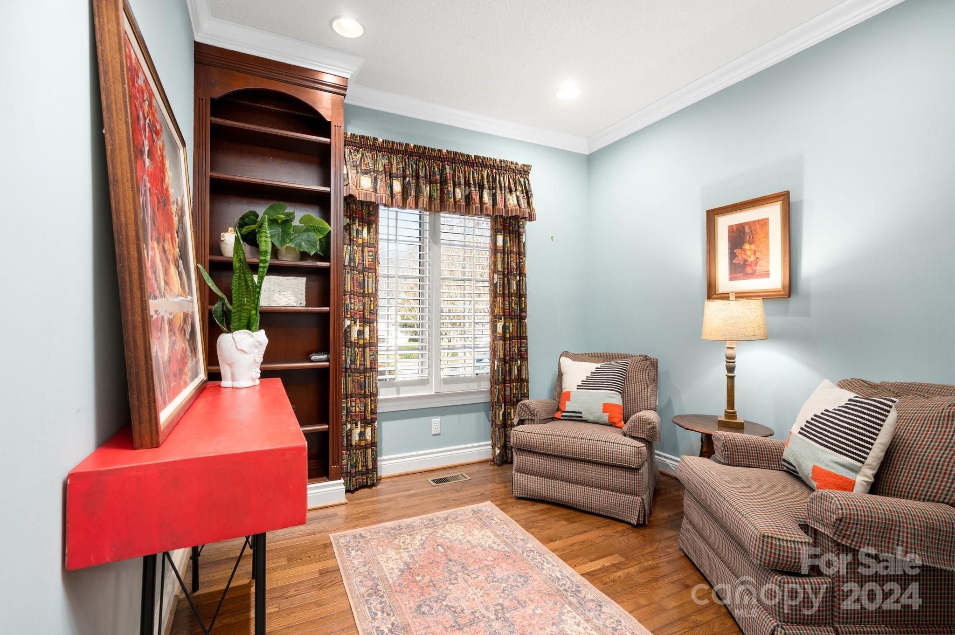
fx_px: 437
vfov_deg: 72.0
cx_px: 478
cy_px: 318
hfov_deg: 95.0
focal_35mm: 16
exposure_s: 1/60
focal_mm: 16.5
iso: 200
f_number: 8
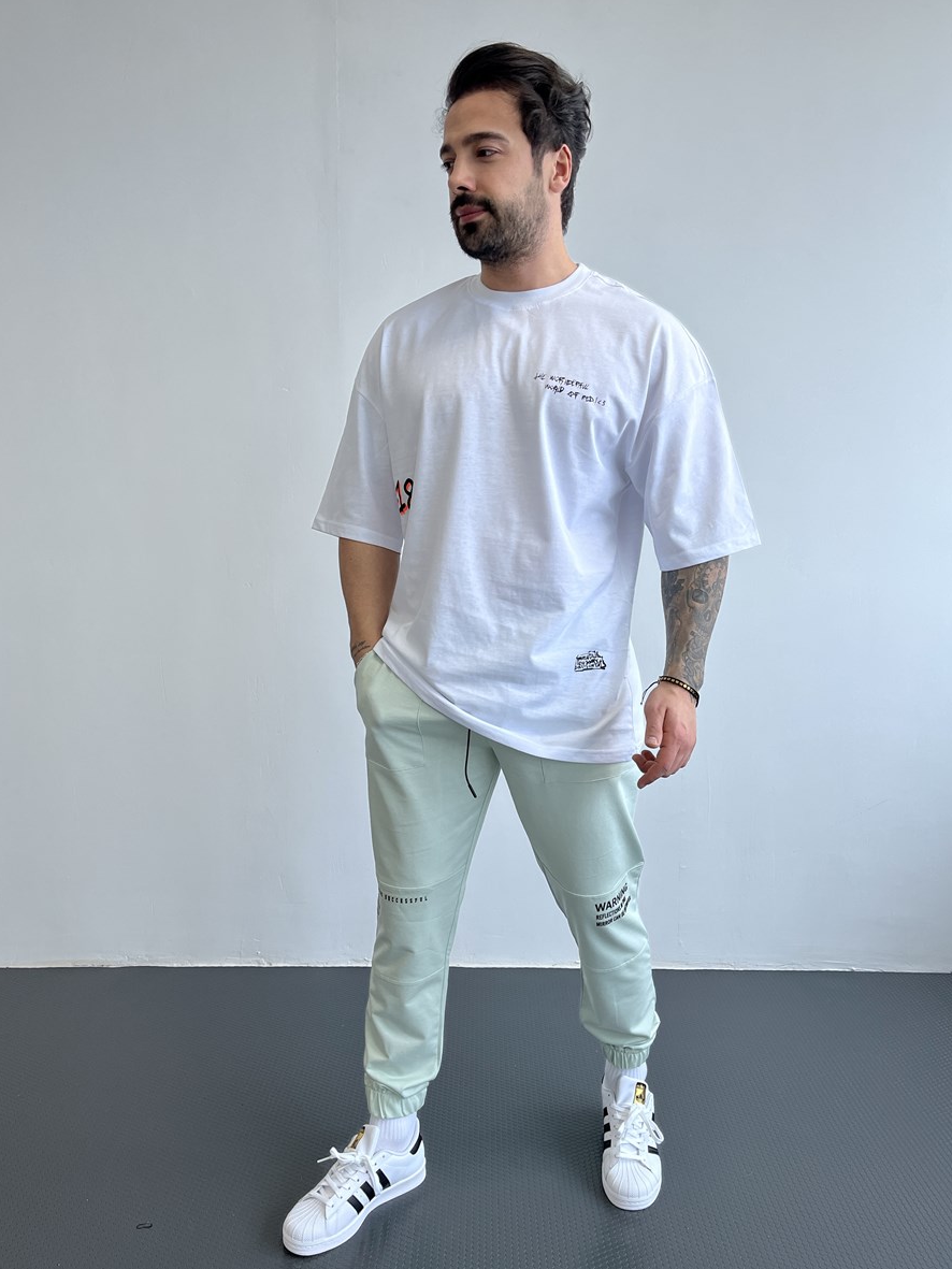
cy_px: 646
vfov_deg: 65.3
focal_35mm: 27
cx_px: 471
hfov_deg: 51.4
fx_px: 990
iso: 64
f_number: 1.6
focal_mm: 5.1
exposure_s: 1/100
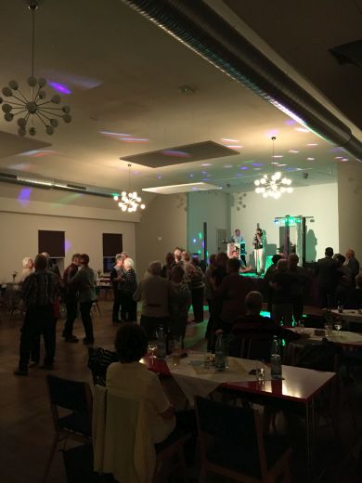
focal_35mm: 29
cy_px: 242
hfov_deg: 48.2
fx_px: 404
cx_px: 181
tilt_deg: +2.1
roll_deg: +0.1
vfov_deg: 61.7
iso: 320
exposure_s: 1/17
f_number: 2.2
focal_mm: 4.15
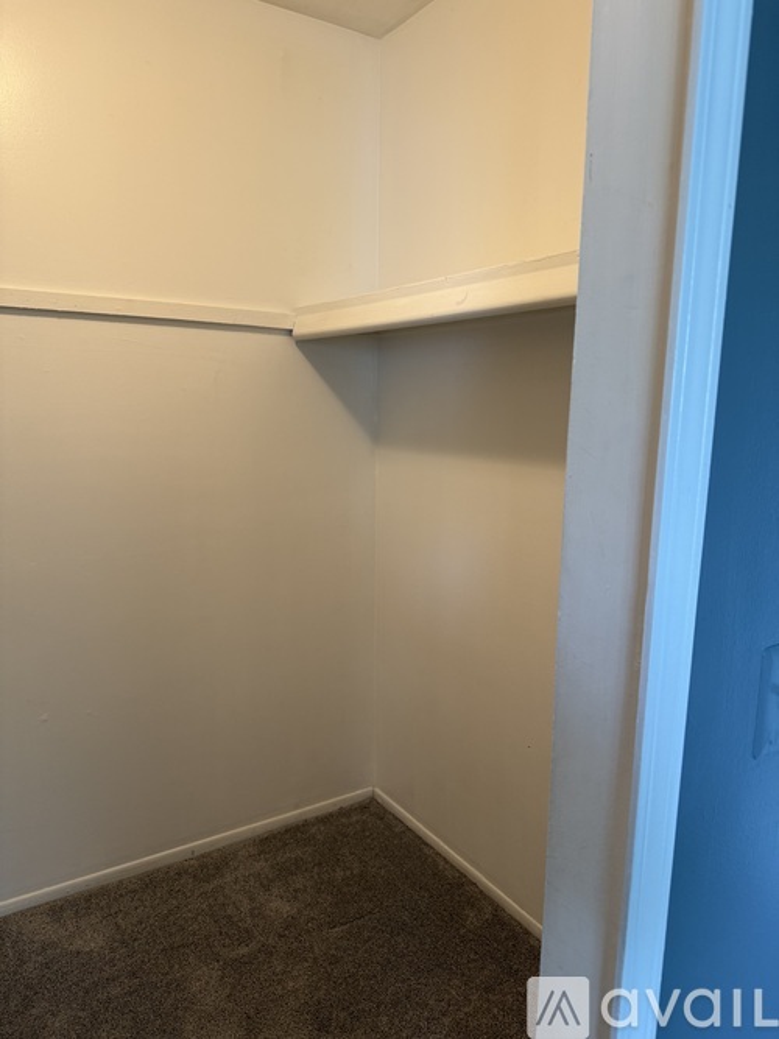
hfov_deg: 56.8
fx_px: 720
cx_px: 390
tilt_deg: -7.7
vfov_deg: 71.6
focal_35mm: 24
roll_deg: +0.4
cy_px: 520
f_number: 1.78
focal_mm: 6.76
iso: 160
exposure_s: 1/60
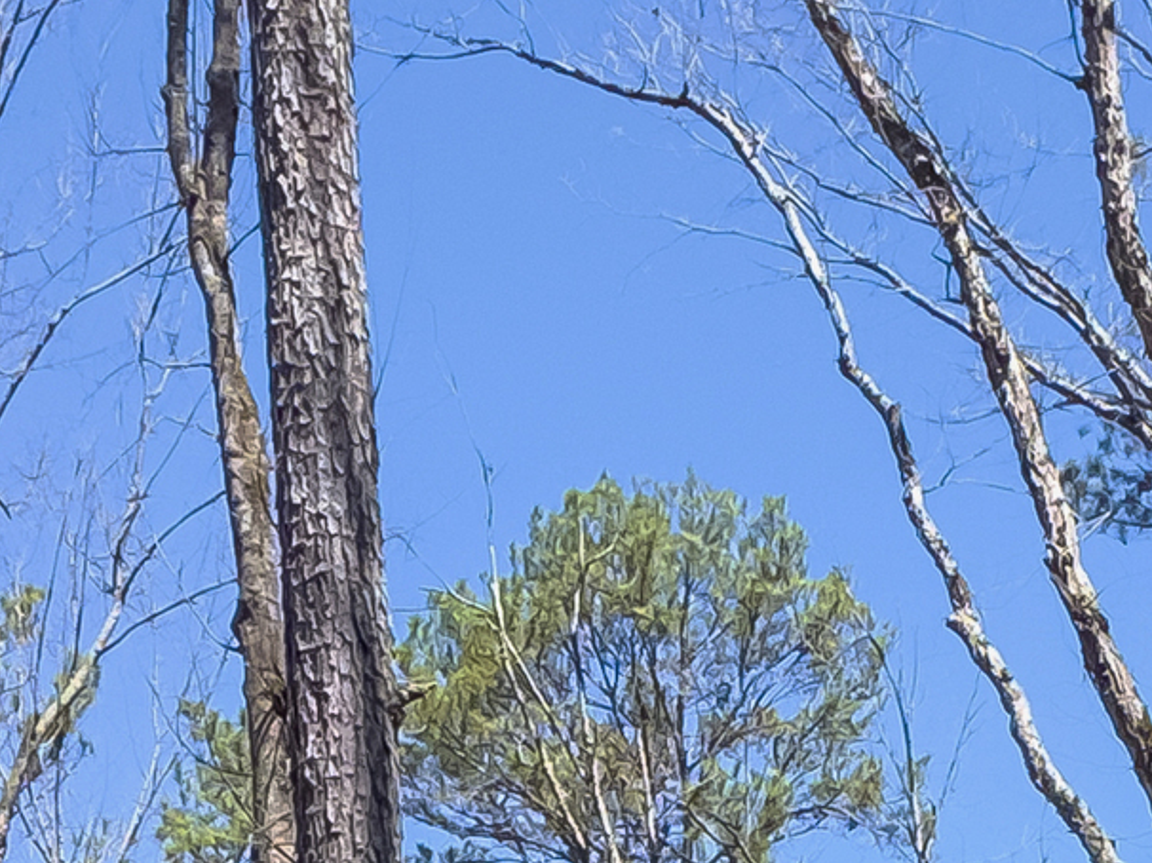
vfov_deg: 16.1
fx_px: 2362
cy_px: 1730
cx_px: 675
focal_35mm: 71
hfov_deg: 27.4
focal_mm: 2.22
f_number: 2.2
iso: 16
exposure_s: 1/620
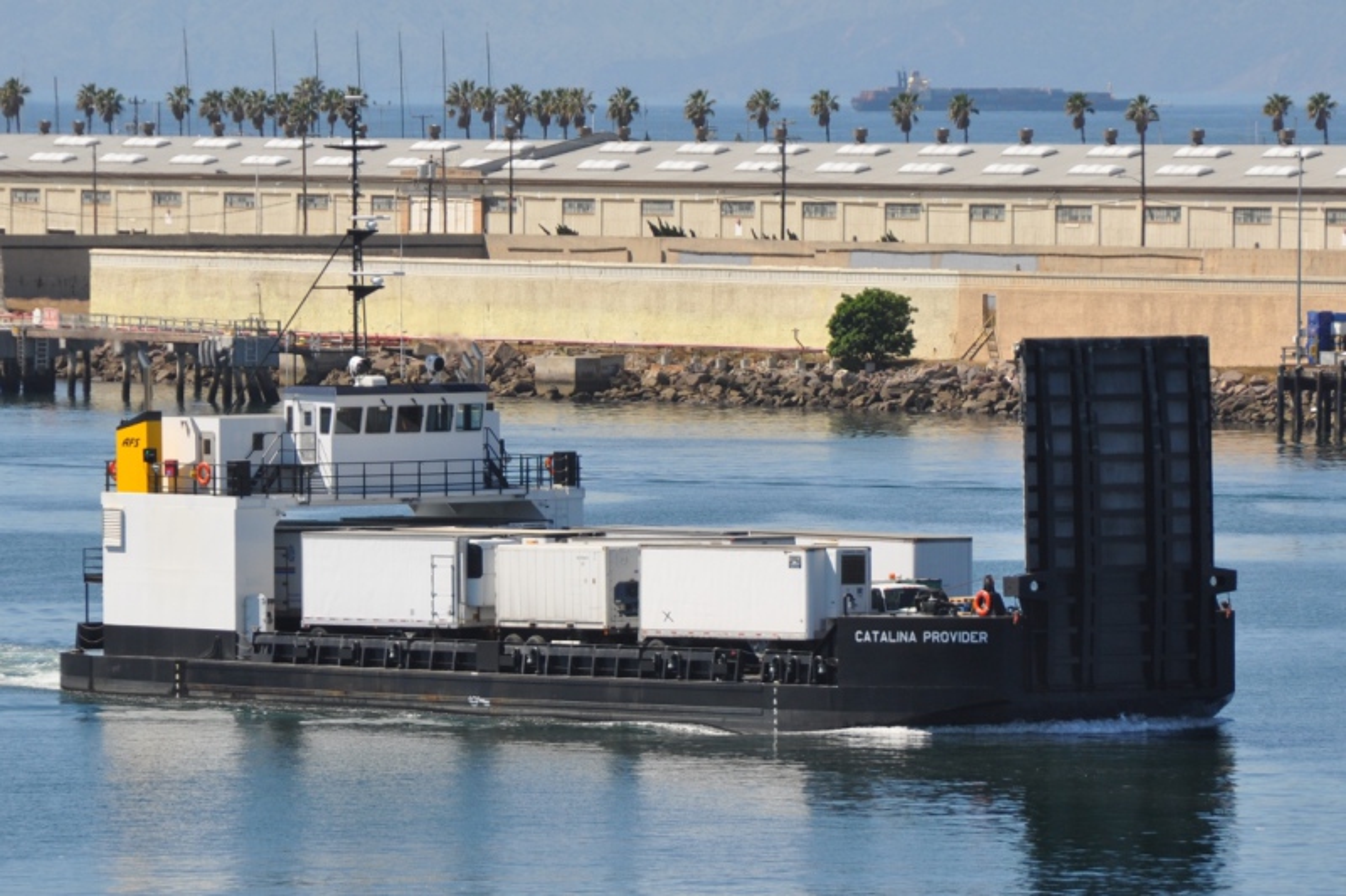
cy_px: 448
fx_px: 8410
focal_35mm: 225
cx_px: 673
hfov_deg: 9.2
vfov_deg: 6.1
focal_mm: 150
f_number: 7.1
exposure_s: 1/800
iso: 200
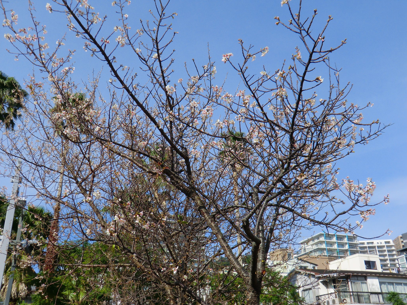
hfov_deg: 54.0
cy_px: 152
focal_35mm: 34
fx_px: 400
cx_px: 204
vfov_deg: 41.8
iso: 64
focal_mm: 6.1
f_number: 3.6
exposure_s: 1/800
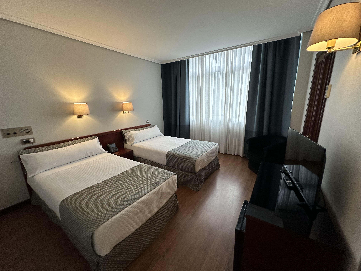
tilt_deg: -13.1
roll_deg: +1.0
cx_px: 180
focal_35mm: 14
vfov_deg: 85.7
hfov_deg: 102.1
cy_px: 136
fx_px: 146
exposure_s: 1/100
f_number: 2.2
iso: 200
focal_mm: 2.22
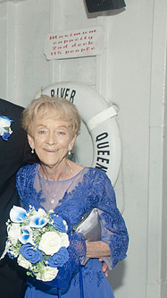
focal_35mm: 71
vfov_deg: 29.7
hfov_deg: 16.3
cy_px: 162
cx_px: -30
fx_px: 560
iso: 400
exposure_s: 1/100
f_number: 5.6
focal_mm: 26
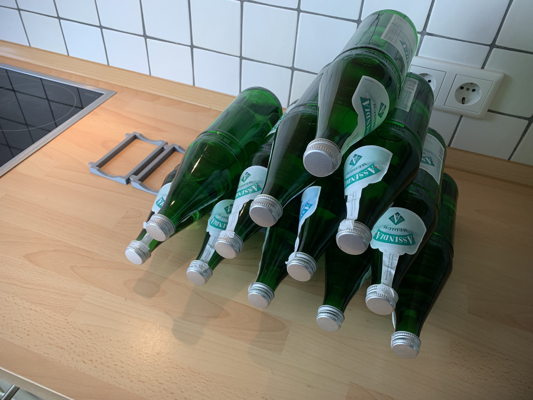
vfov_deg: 53.1
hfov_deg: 67.3
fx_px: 400
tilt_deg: -40.2
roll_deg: -5.0
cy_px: 200
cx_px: 266
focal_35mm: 26
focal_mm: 4.25
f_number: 1.8
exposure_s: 1/100
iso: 80
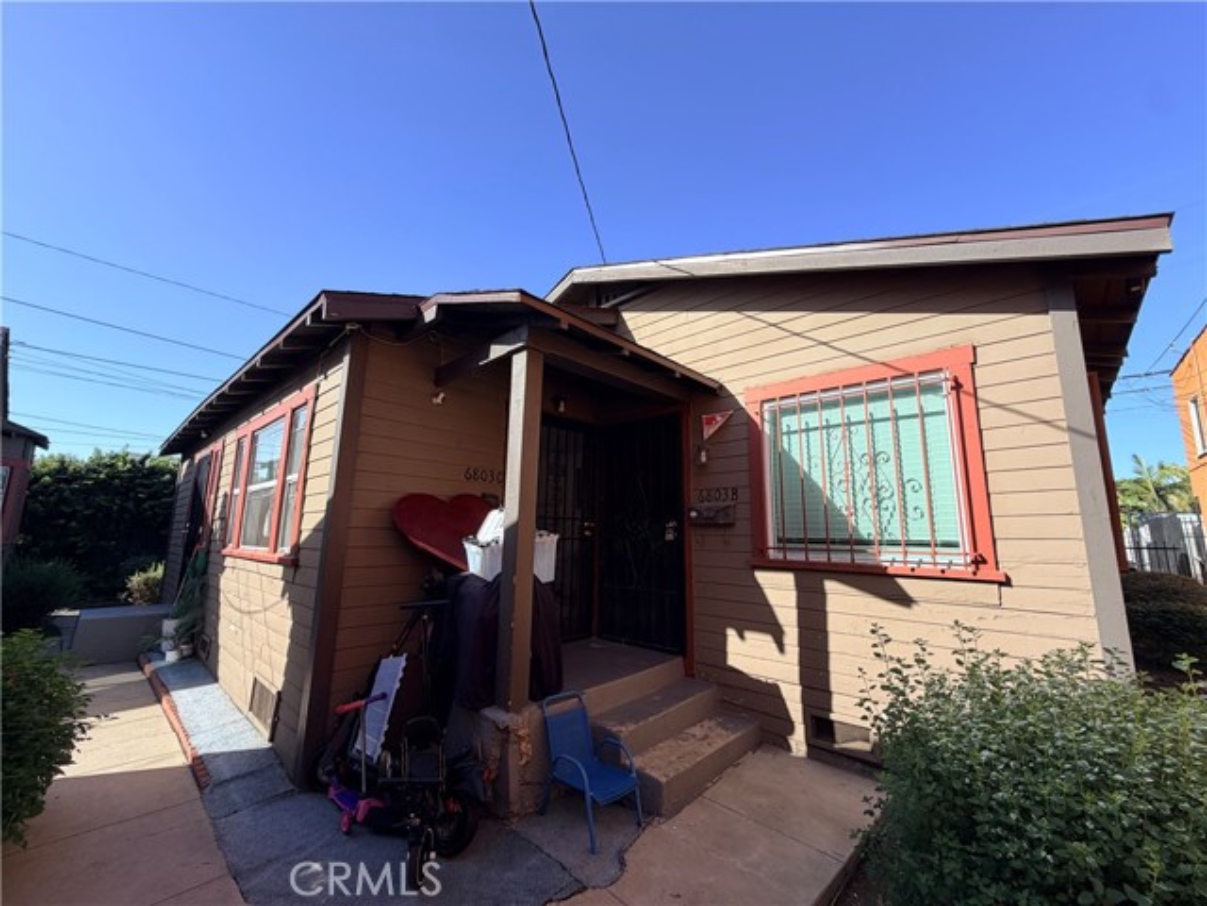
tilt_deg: +7.2
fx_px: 488
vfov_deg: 85.7
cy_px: 453
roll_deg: -2.2
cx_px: 604
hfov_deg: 102.1
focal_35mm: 14
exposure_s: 1/770
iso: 40
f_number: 2.2
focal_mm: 2.22
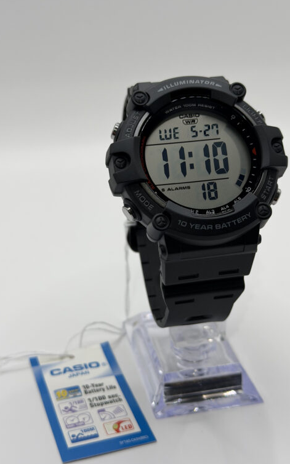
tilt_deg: -26.3
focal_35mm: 54
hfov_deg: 24.0
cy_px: 237
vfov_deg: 37.5
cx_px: 141
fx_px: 683
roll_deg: -1.0
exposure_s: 1/460
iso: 64
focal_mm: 6.76
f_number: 1.78
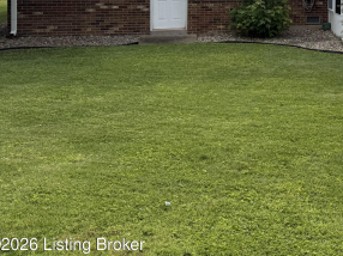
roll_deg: -0.6
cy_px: -28
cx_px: 387
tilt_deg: -1.6
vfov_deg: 24.3
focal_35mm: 56
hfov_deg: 30.4
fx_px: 554
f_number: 1.78
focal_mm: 6.76
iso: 80
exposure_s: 1/4167
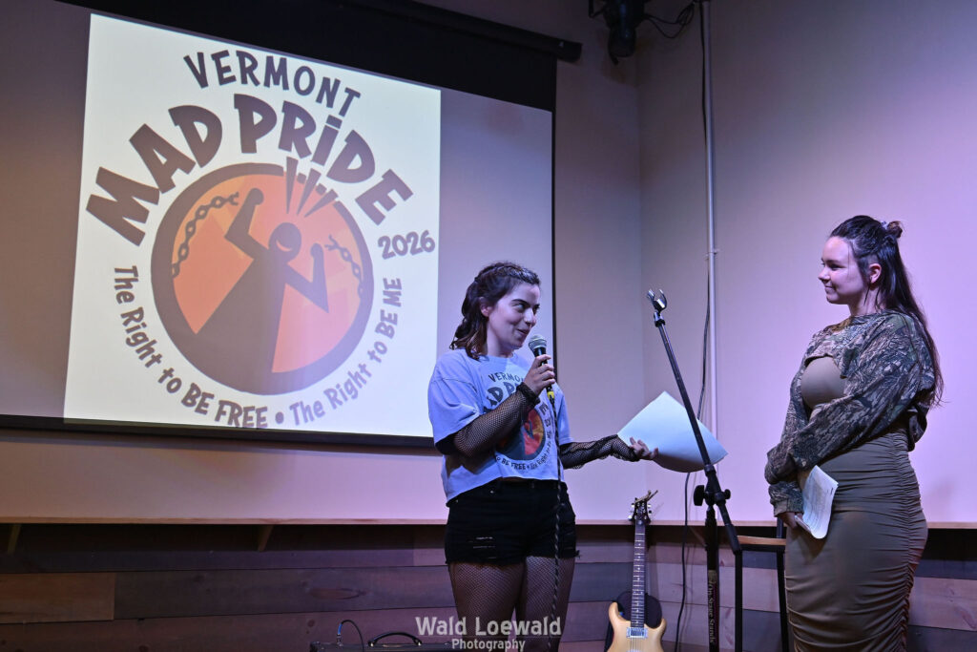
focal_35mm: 42
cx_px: 488
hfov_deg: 46.4
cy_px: 326
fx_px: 1140
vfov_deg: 31.9
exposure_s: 1/100
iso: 1000
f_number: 3.5
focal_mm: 28
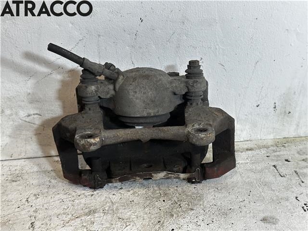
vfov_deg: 30.3
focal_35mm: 48
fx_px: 427
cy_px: 116
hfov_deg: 39.7
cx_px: 154
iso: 100
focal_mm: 6.86
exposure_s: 1/50
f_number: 1.78
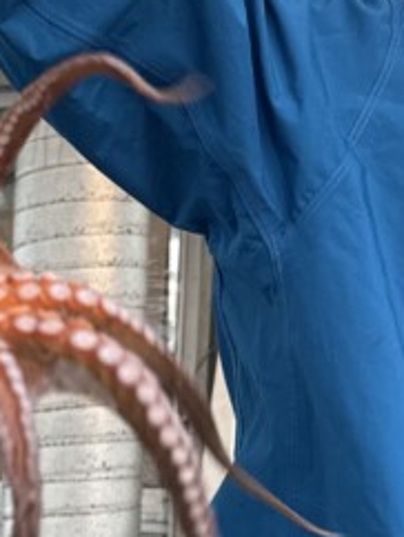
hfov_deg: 15.0
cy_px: 282
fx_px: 1538
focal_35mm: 99
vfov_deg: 19.8
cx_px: 178
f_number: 1.78
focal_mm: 6.76
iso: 200
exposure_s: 1/69
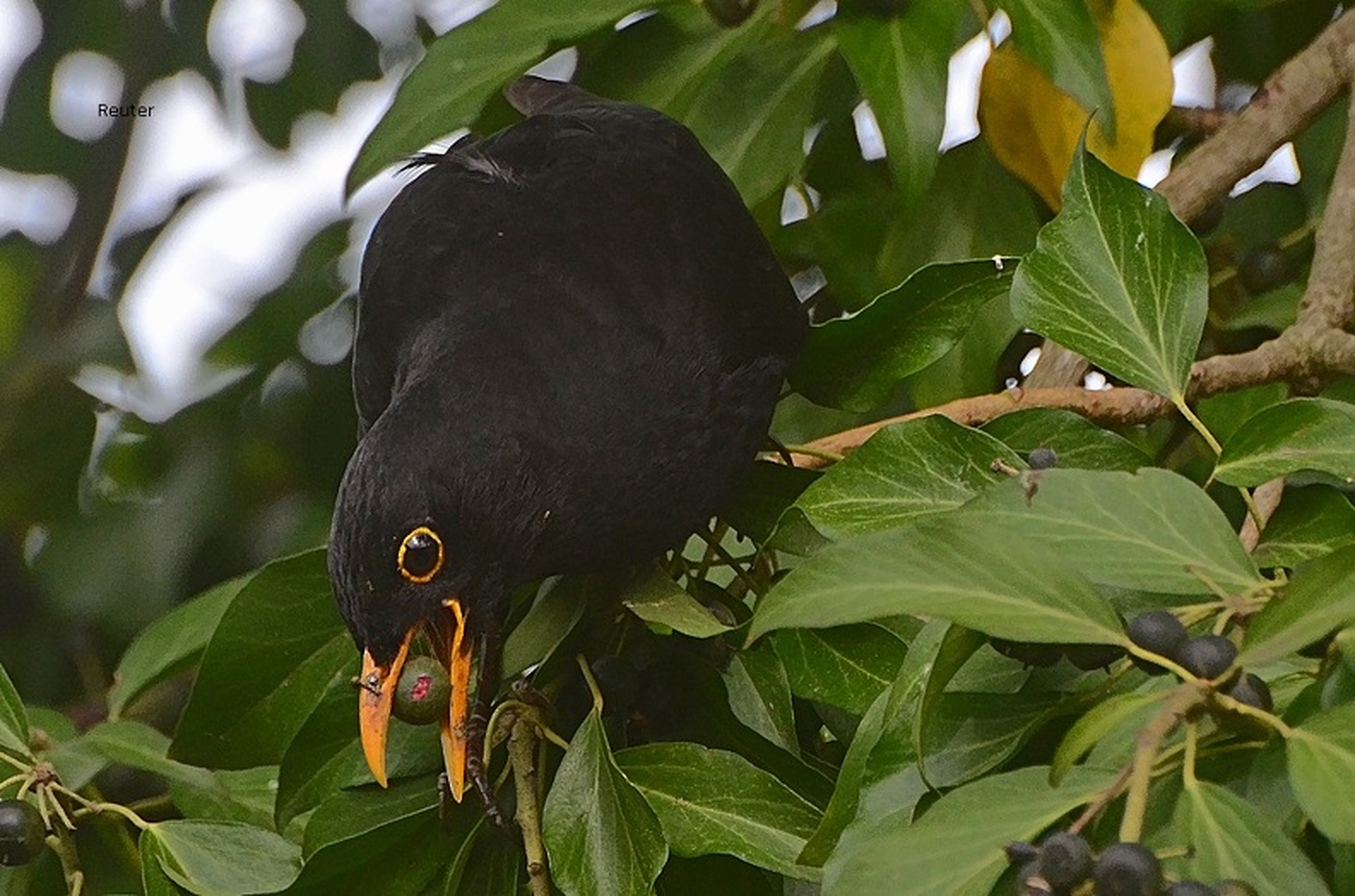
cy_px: 448
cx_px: 678
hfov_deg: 4.6
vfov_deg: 3.0
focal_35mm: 450
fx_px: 16897
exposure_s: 1/320
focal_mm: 300
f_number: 10
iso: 640
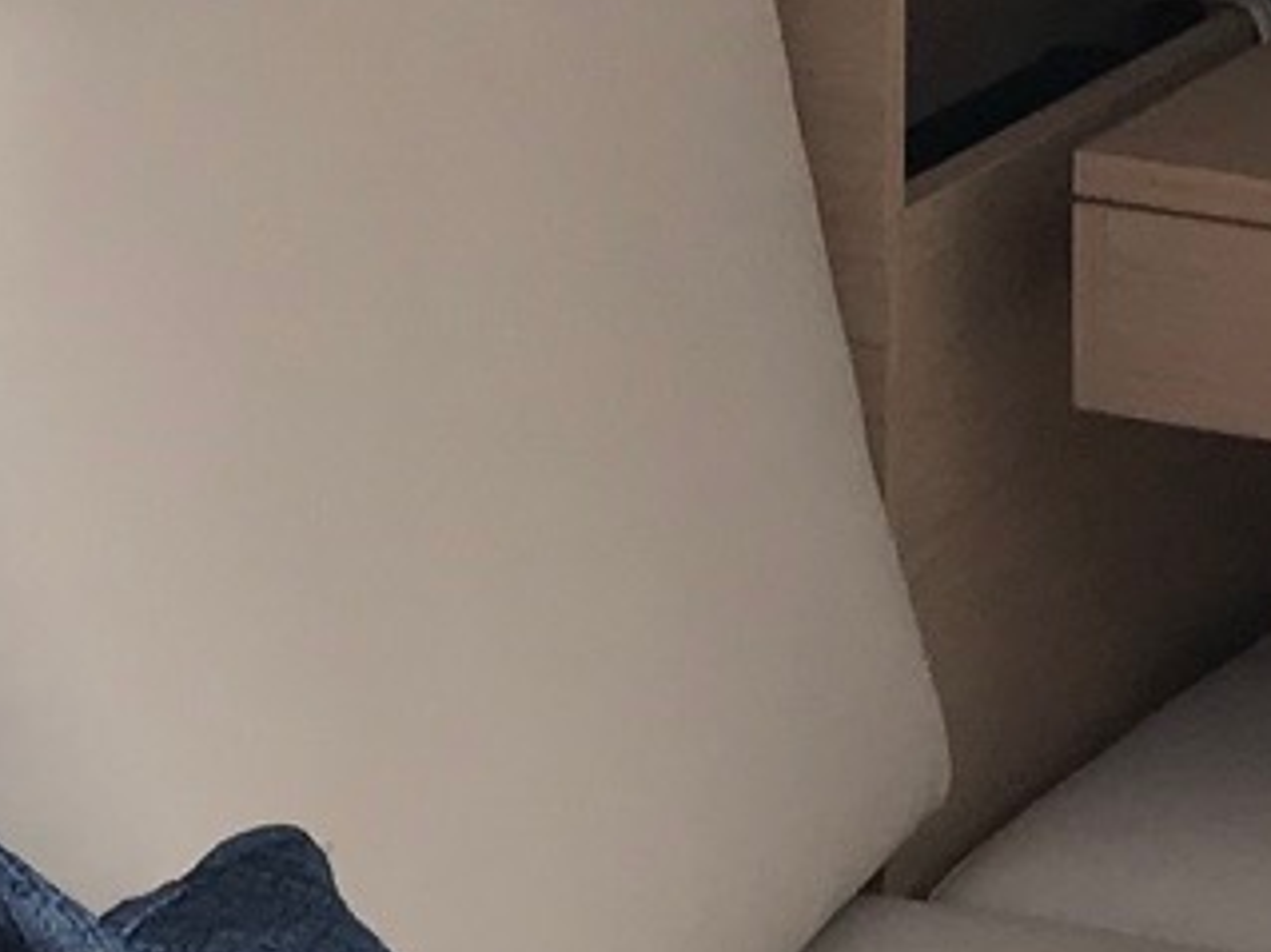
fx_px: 6496
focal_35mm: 177
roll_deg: -1.1
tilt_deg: -18.1
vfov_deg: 8.4
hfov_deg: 11.2
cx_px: 813
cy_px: 478
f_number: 1.8
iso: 32
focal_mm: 3.99
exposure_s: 1/90
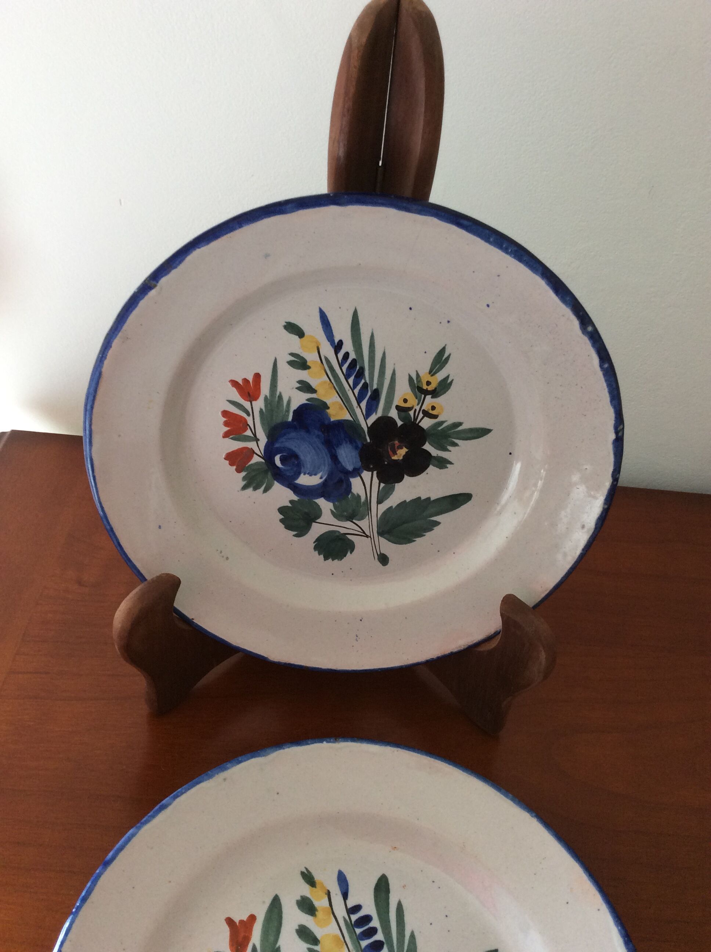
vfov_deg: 56.9
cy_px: 476
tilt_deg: -38.8
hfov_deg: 44.1
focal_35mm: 32
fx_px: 879
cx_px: 356
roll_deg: -5.3
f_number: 2.4
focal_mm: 3.3
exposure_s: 1/25
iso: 64
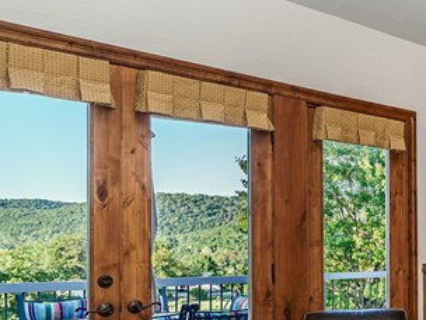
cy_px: 270
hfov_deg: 30.0
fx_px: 591
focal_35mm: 48
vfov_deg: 29.4
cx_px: 577
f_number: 7.1
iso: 200
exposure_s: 1/50
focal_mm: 14
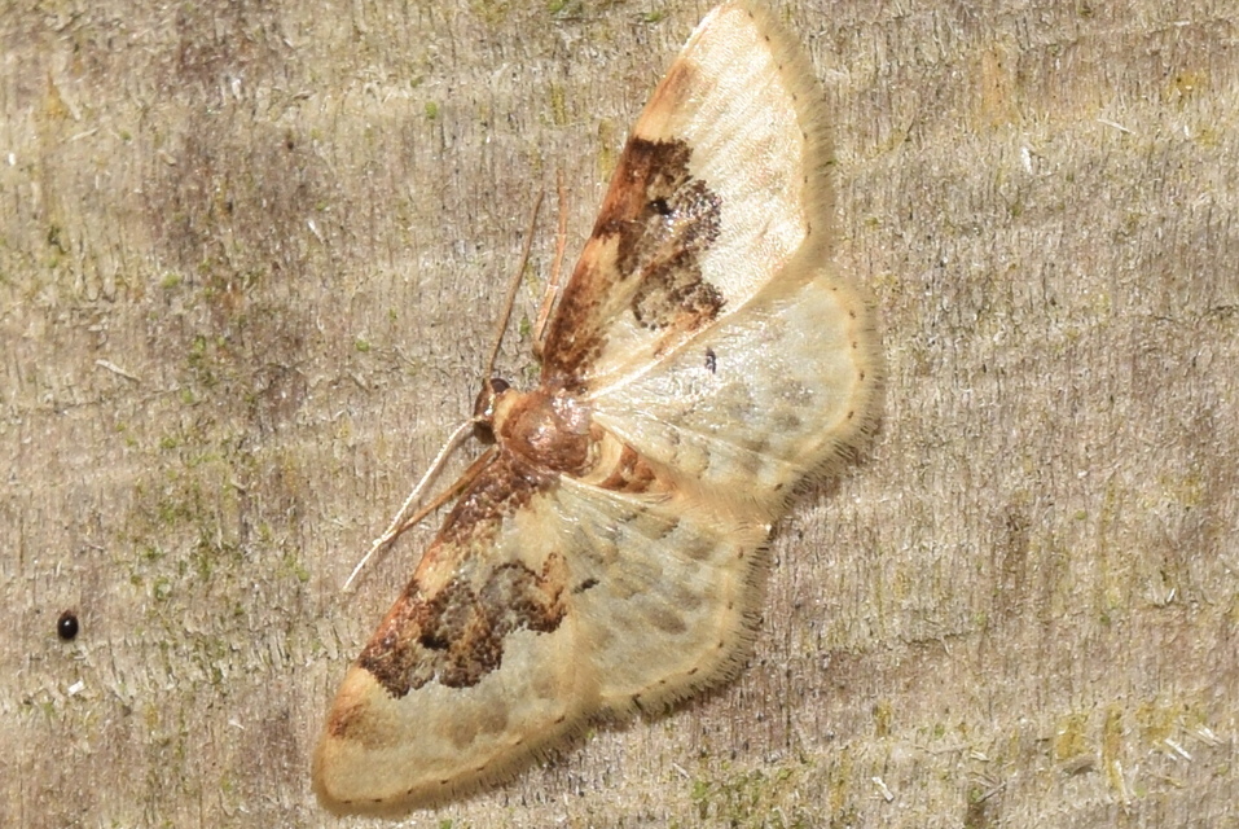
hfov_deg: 9.8
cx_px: 620
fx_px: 7234
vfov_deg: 6.6
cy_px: 414
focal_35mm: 210
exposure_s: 1/160
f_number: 13
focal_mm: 140
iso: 100
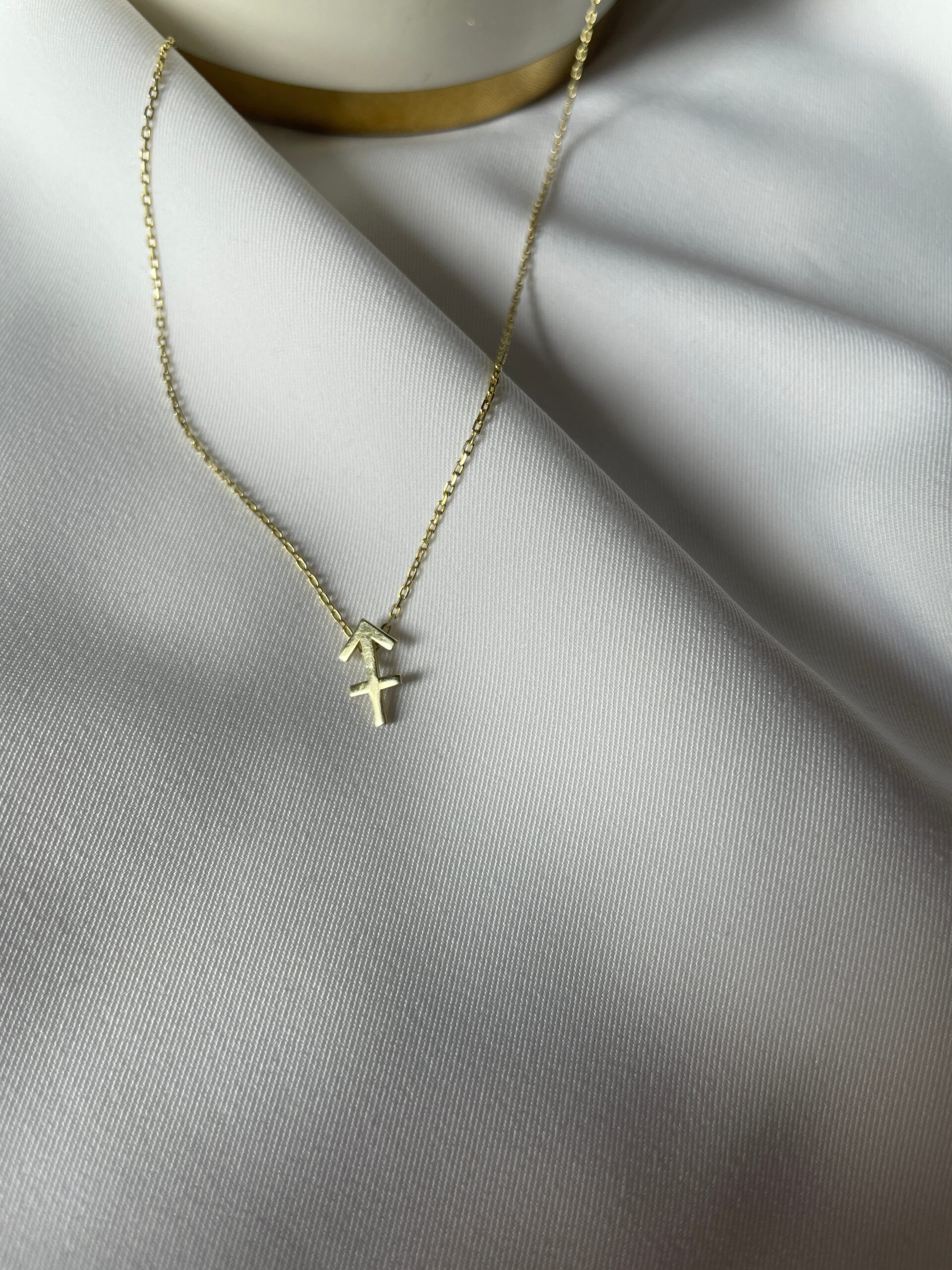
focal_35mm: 26
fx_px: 953
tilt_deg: -64.5
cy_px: 635
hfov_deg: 53.1
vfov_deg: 67.3
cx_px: 476
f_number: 1.6
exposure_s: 1/300
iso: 32
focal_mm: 4.2
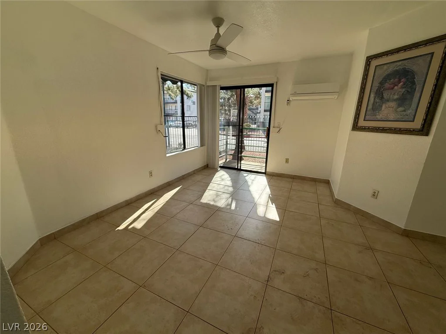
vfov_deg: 85.7
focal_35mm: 14
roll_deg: -1.3
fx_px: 180
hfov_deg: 102.1
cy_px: 167
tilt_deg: -14.9
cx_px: 223
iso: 64
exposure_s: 1/651
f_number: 2.2
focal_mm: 2.22
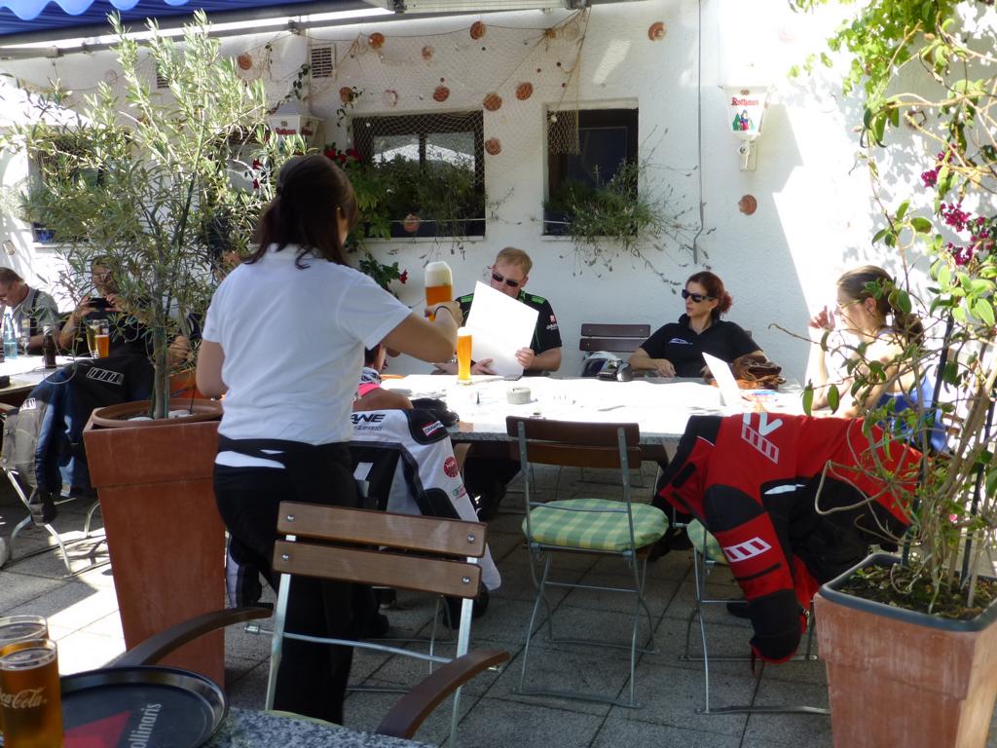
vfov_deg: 41.8
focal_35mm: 34
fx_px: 979
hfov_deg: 54.0
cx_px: 498
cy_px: 374
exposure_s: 1/250
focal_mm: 6.1
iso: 100
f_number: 3.7
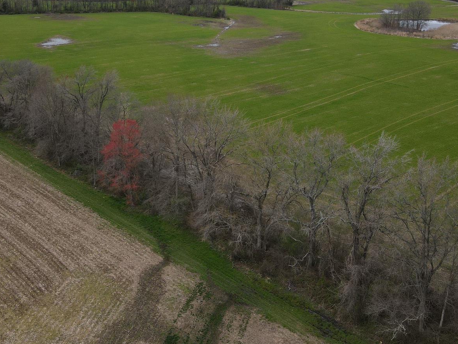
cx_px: 203
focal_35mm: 42
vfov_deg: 34.0
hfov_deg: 44.7
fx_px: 556
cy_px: 112
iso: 100
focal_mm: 4.5
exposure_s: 1/800
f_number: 2.8
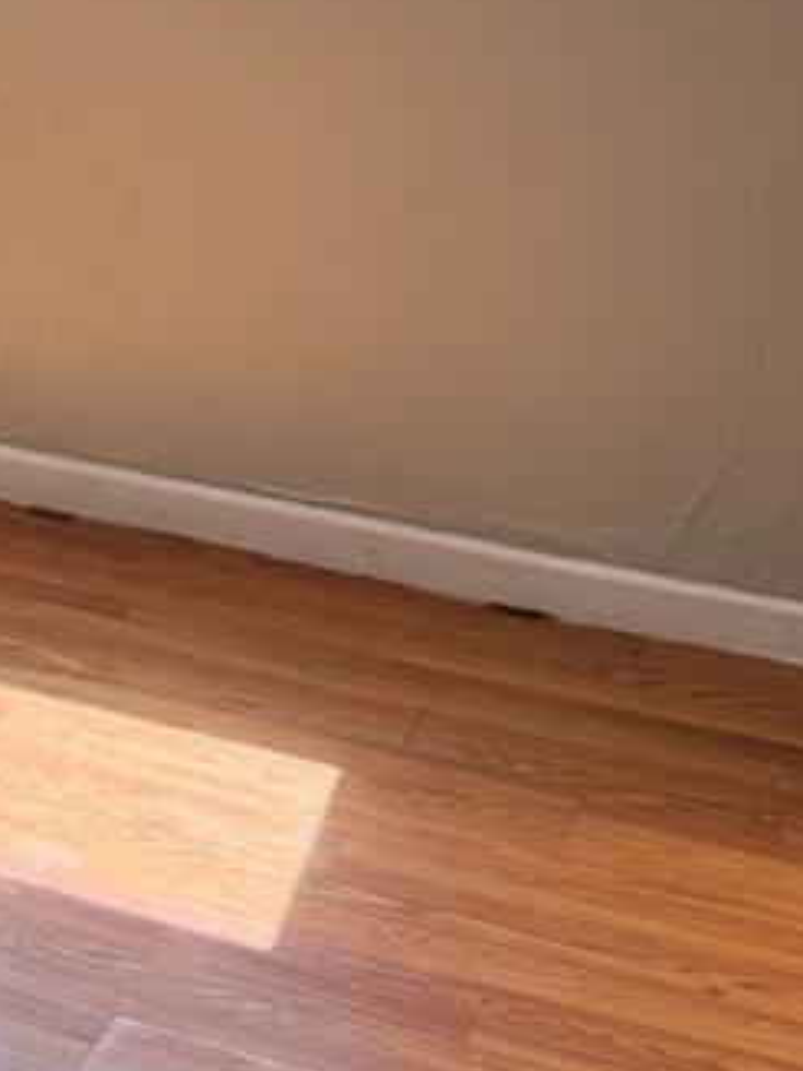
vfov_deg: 22.0
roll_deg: -1.7
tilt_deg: -14.4
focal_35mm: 88
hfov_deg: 15.1
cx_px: -534
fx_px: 2724
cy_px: 213
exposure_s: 1/162
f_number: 1.78
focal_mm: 6.76
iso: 200
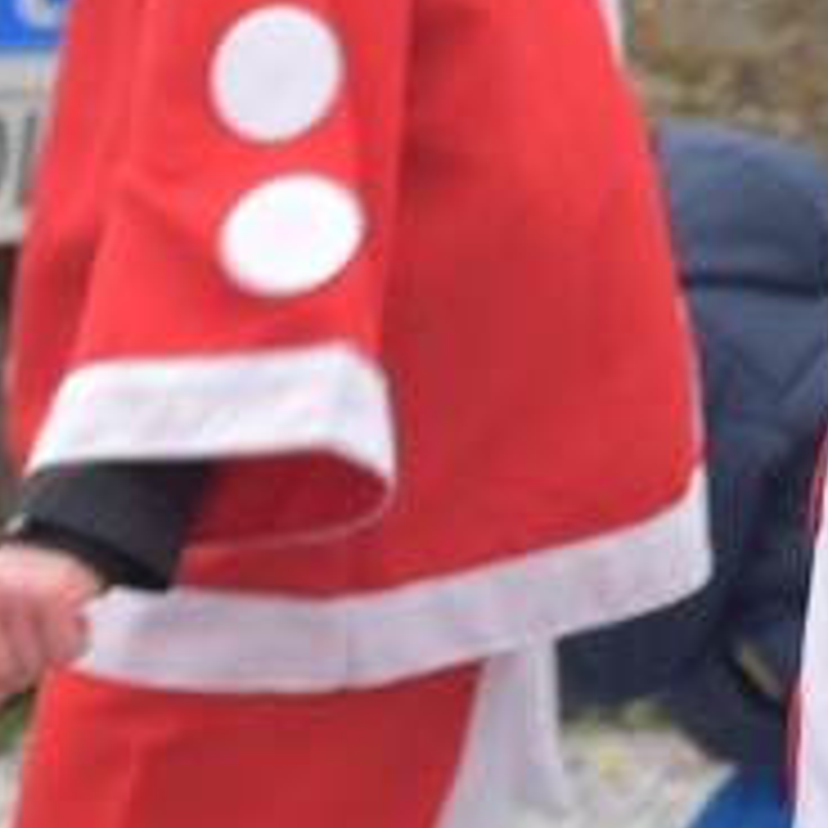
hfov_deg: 4.9
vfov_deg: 4.9
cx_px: 1534
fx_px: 9580
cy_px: -650
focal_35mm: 354
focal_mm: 50
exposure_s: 1/160
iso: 320
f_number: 4
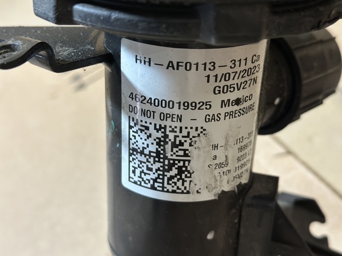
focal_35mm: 48
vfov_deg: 30.2
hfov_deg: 39.7
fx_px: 474
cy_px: 128
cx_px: 171
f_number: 1.78
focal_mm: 6.86
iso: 250
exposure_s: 1/33
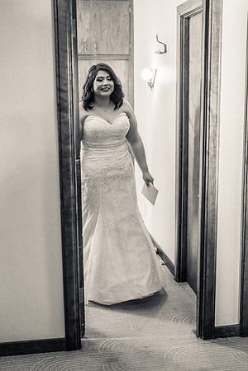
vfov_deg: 39.6
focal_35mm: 50
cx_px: 124
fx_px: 517
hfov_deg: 27.0
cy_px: 186
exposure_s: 1/125
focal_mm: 50
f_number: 2
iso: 1600
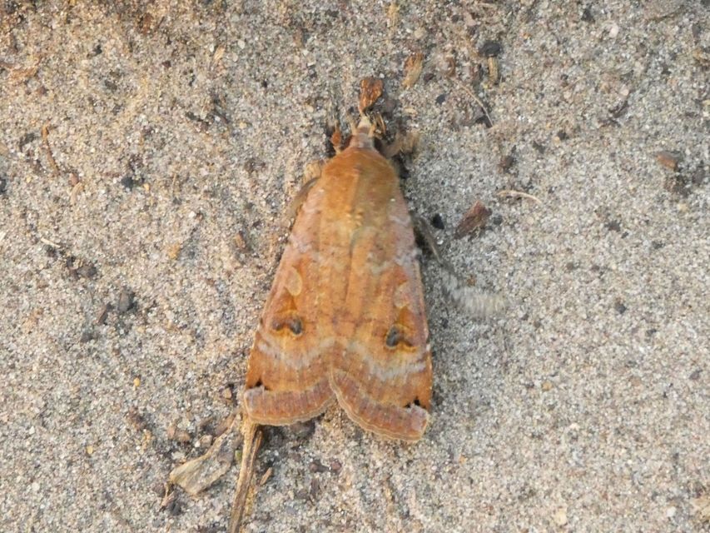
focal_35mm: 120
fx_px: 2462
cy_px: 266
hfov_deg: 16.4
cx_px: 355
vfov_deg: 12.4
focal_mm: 21.5
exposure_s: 1/80
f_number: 5.1
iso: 1250
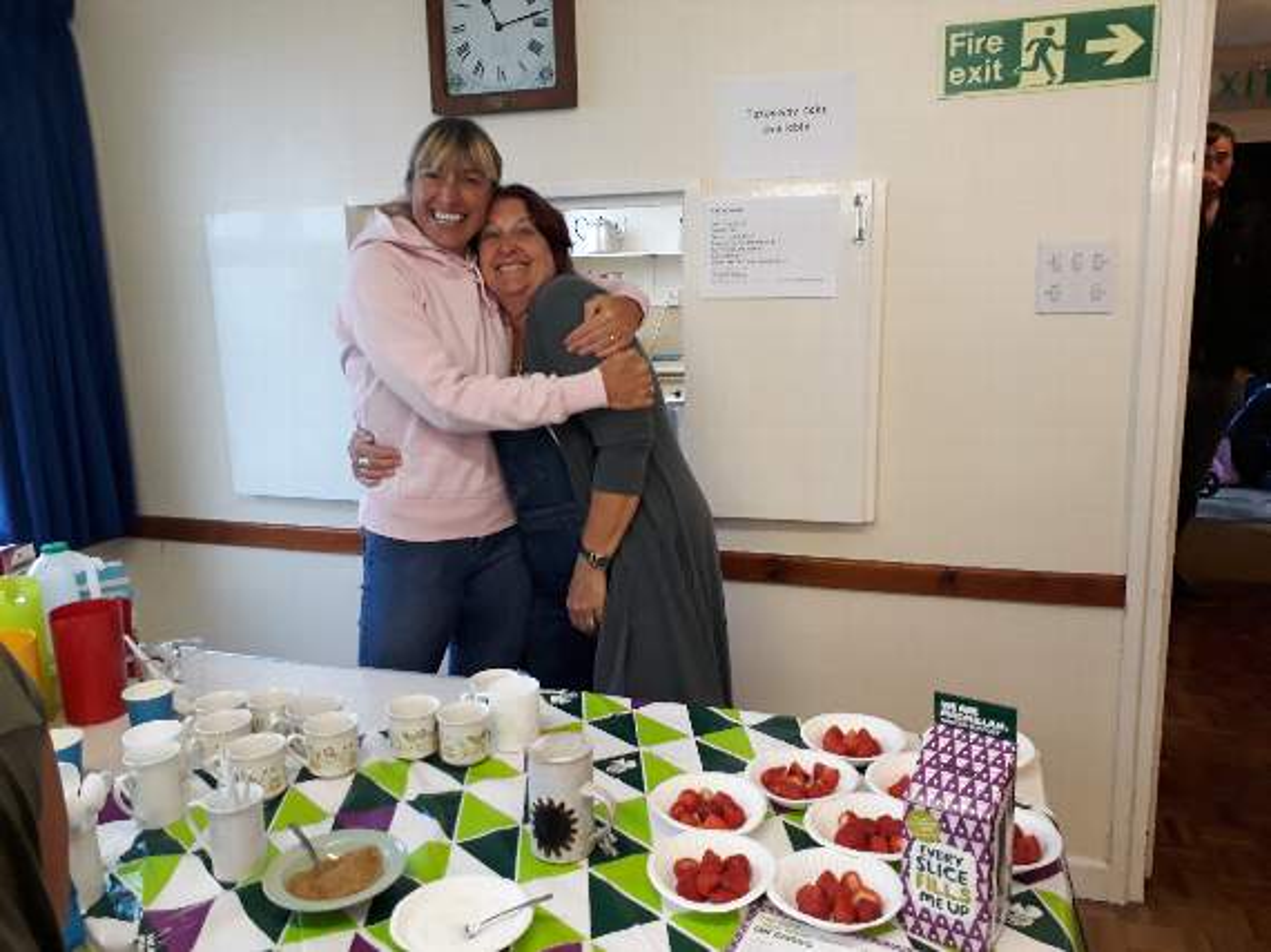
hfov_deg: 65.3
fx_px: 991
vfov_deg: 51.3
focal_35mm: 27
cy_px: 476
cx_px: 636
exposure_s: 1/33
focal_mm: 3.6
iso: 125
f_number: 1.9
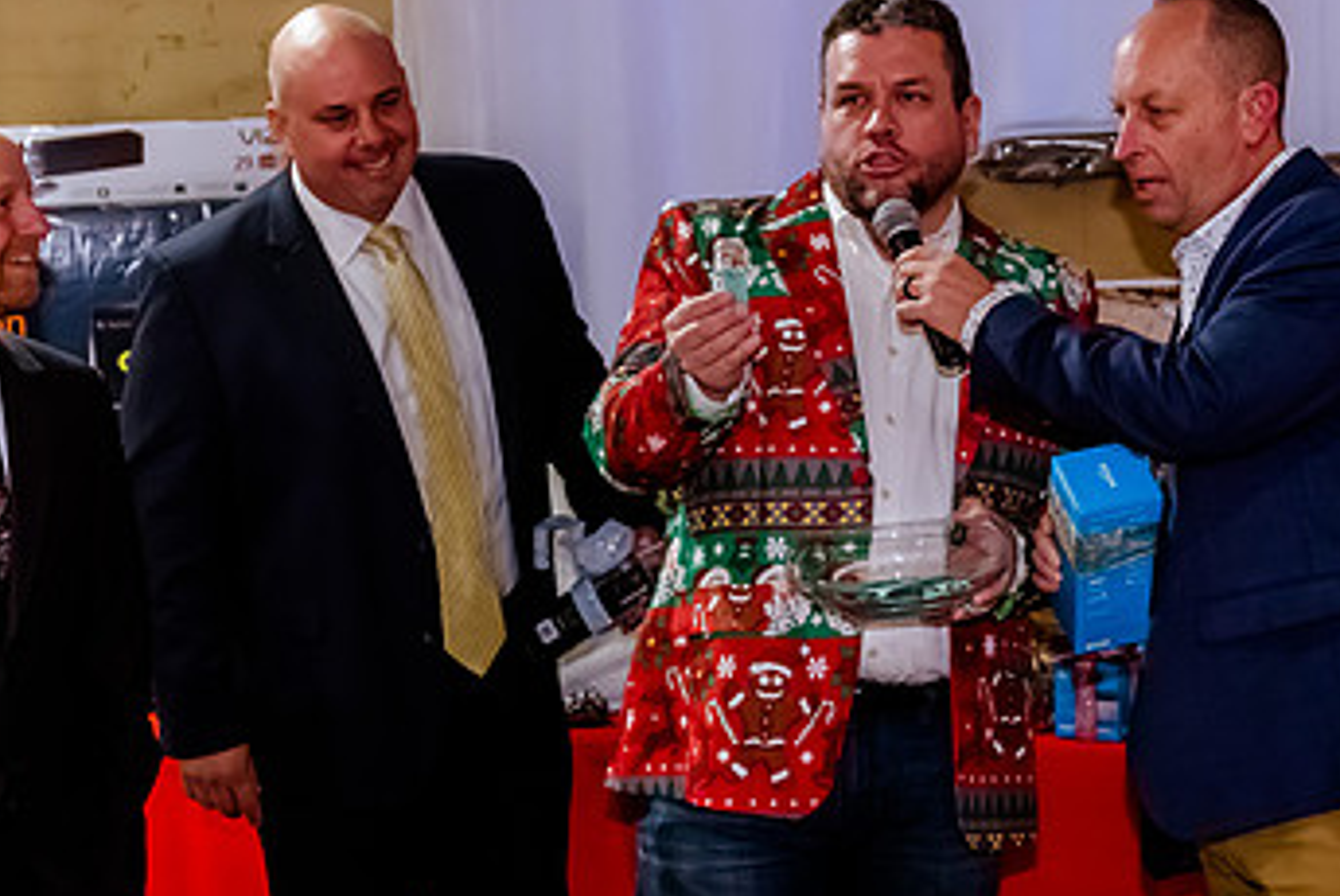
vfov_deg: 16.9
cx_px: 763
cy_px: 372
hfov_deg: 25.0
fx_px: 3017
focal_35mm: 81
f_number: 2.8
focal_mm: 42
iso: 5000
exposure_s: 1/160
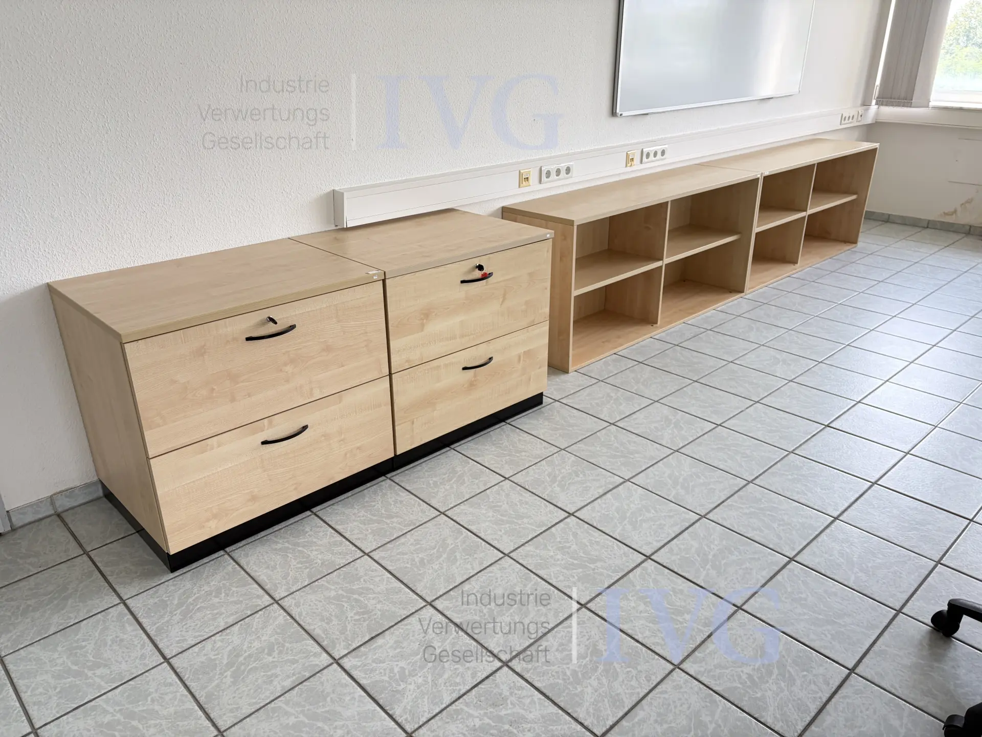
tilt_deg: -24.3
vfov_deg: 53.1
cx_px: 491
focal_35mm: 26
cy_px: 368
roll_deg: +0.7
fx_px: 738
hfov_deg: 67.3
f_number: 1.6
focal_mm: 5.96
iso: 50
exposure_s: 1/121
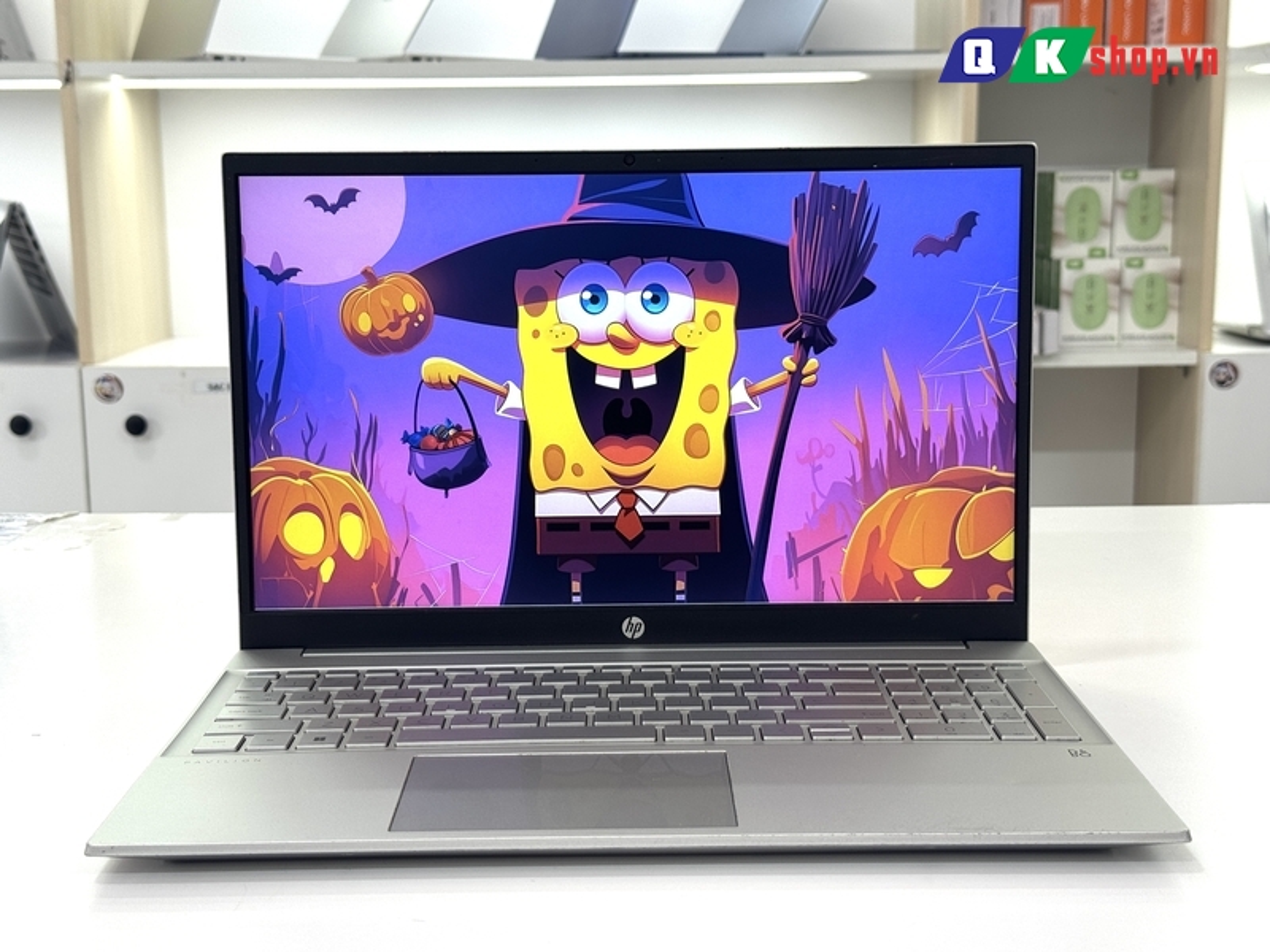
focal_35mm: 48
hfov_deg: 39.7
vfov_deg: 30.3
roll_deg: +1.2
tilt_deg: -10.9
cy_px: 476
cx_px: 635
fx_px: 1761
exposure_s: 1/100
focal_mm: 6.76
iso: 50
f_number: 1.78
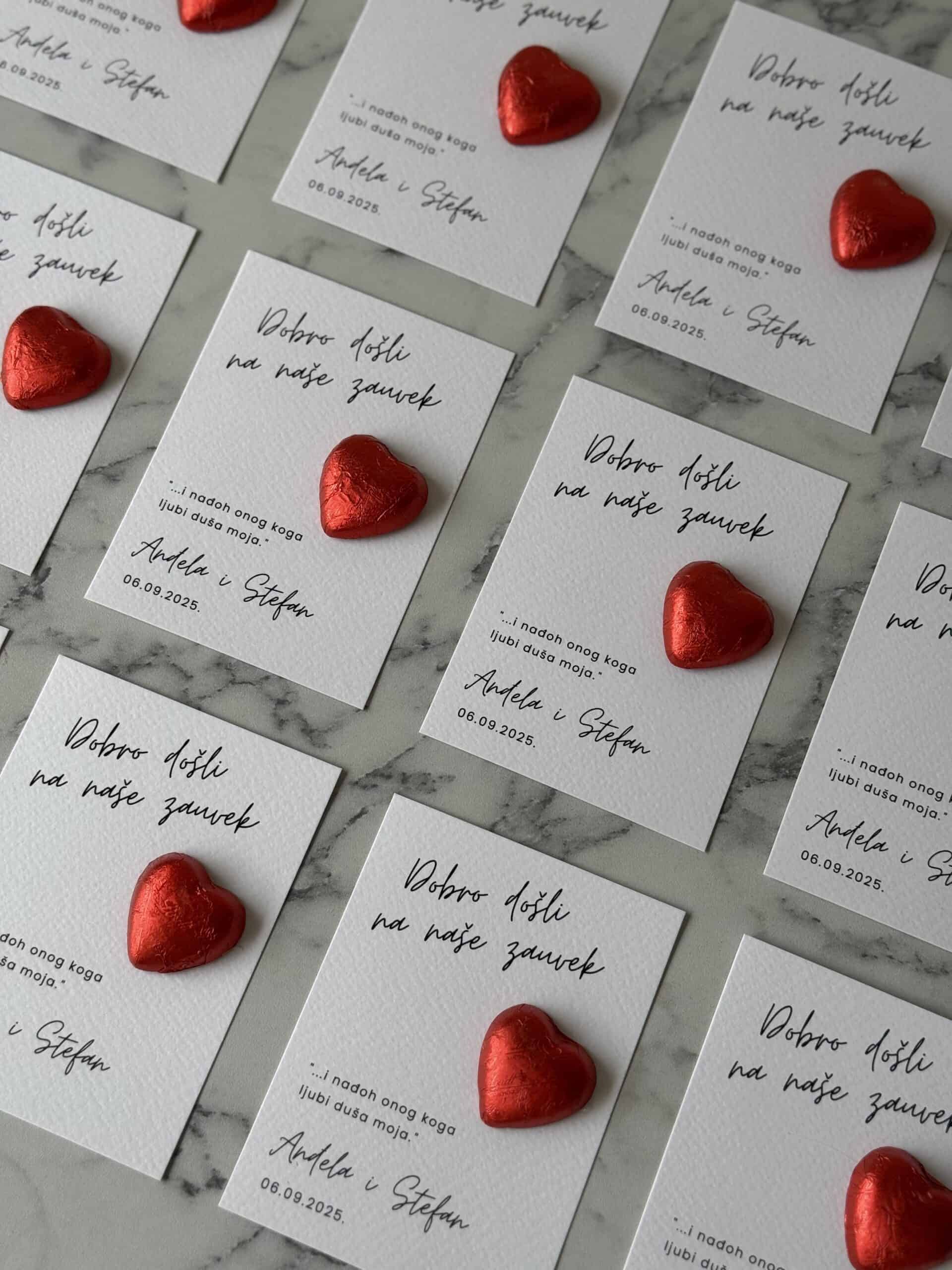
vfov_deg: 39.7
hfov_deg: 30.3
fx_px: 1760
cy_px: 635
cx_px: 476
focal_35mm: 48
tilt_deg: -74.8
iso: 64
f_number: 1.78
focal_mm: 6.76
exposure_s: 1/478
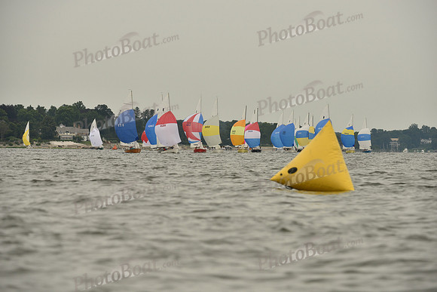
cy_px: 146
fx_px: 3278
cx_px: 218
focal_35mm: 270
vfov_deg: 5.1
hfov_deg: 7.6
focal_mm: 270
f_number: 7.1
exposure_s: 1/1250
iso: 320
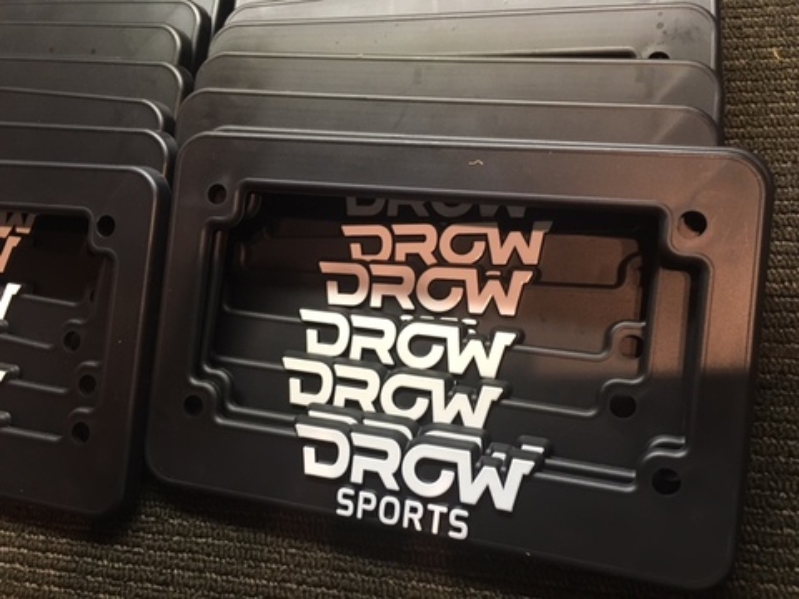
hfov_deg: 61.7
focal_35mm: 29
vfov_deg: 48.2
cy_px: 300
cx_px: 400
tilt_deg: -63.7
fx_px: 669
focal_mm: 4.15
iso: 125
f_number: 2.2
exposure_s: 1/30
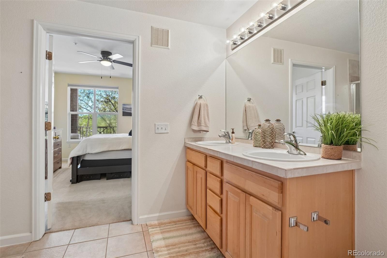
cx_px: 194
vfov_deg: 72.0
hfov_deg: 95.0
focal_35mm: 16
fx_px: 177
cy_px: 129
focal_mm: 11
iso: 400
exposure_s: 1/30
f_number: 8
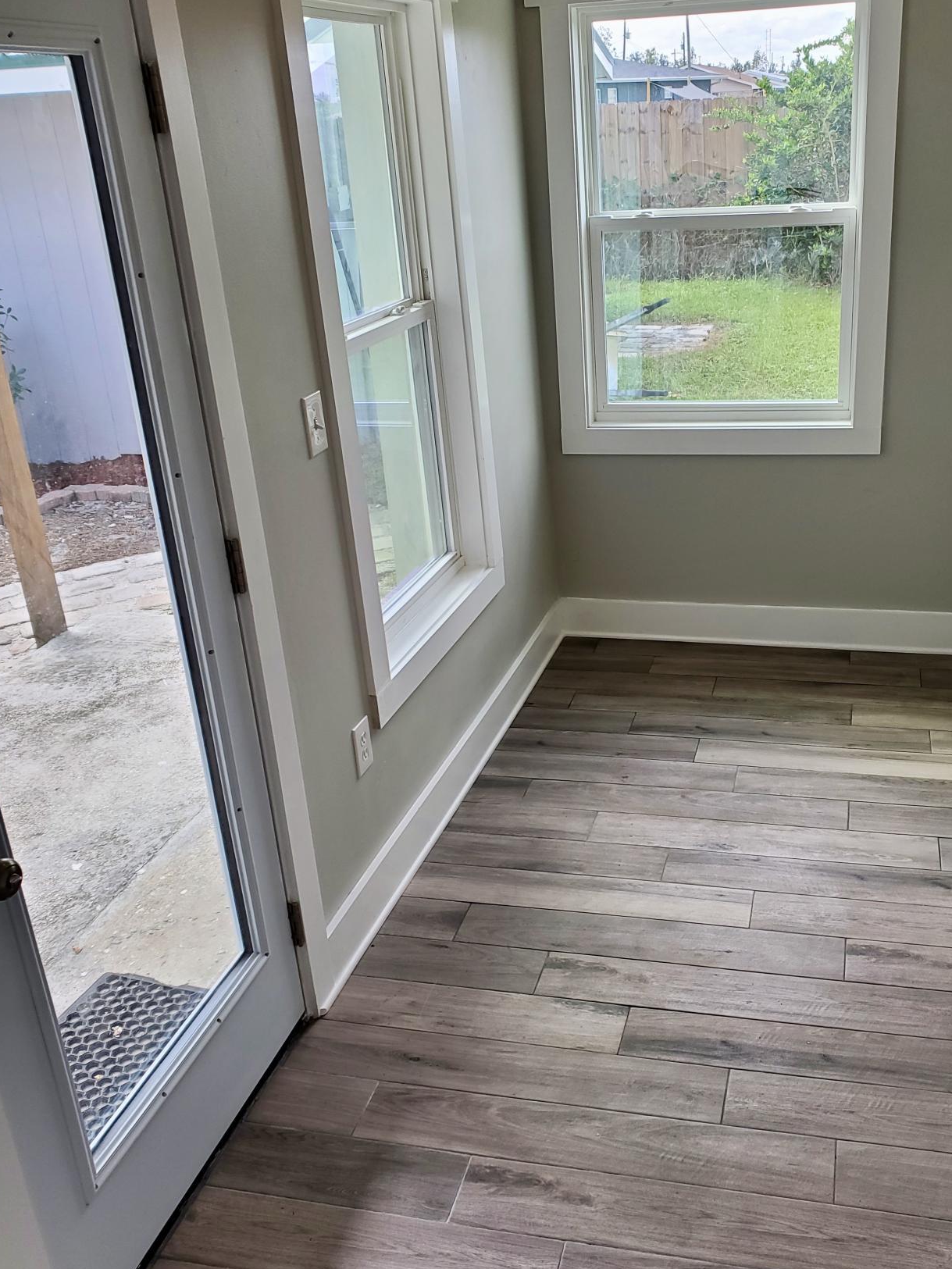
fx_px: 1173
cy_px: 616
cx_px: 578
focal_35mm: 32
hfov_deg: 43.9
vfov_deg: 56.8
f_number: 2.4
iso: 64
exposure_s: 1/120
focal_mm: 4.3
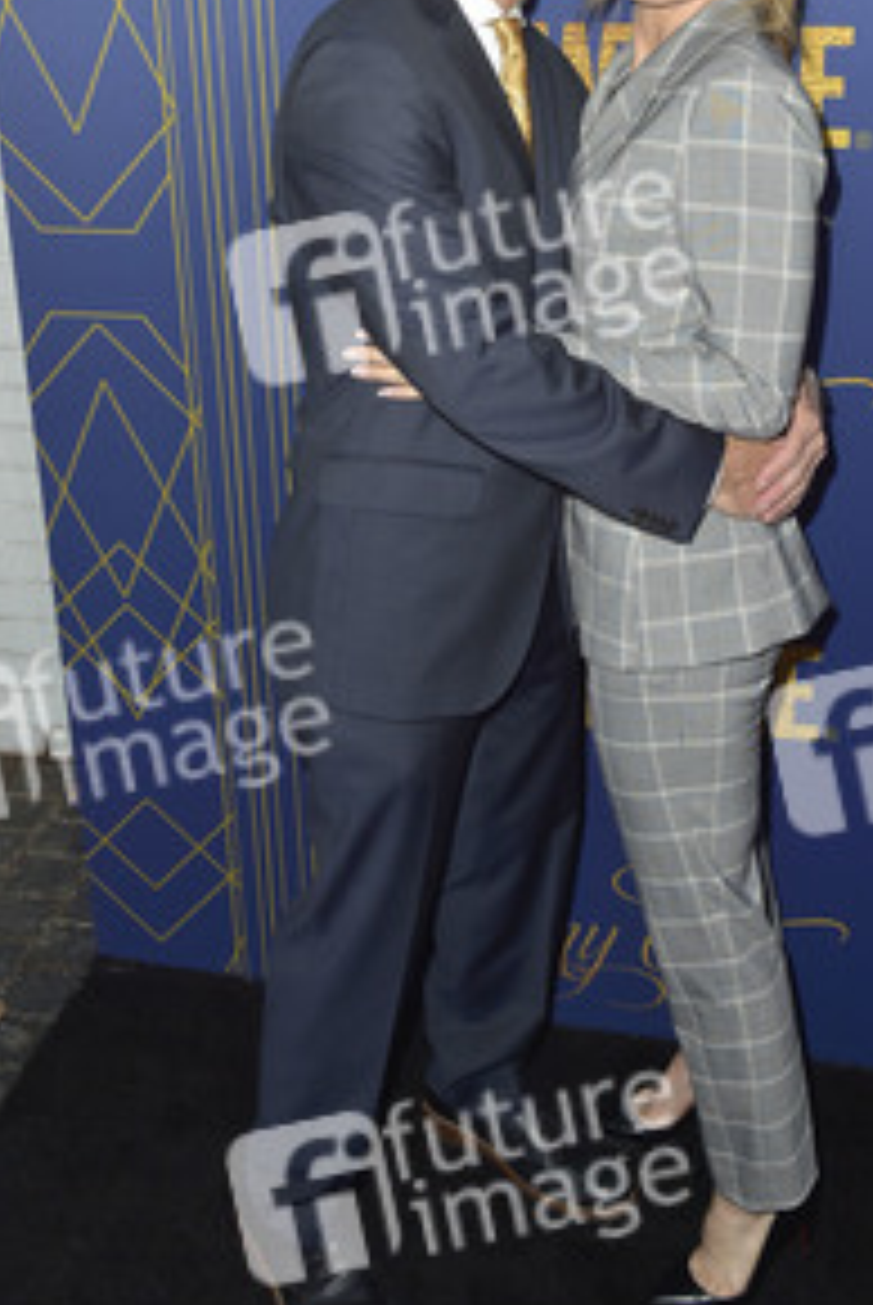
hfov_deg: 33.1
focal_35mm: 40
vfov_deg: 48.0
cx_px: 592
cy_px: 504
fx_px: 1451
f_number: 6.3
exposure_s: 1/250
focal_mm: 29
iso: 250
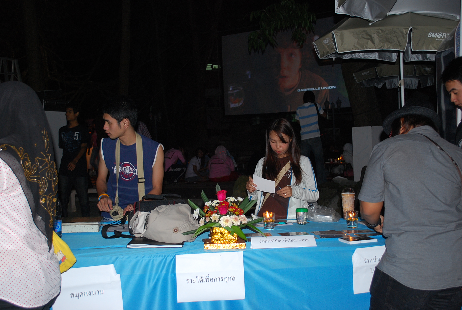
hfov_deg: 49.5
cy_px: 155
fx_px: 501
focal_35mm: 39
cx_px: 231
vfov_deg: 34.3
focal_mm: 26
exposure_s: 1/40
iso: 400
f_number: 4.2
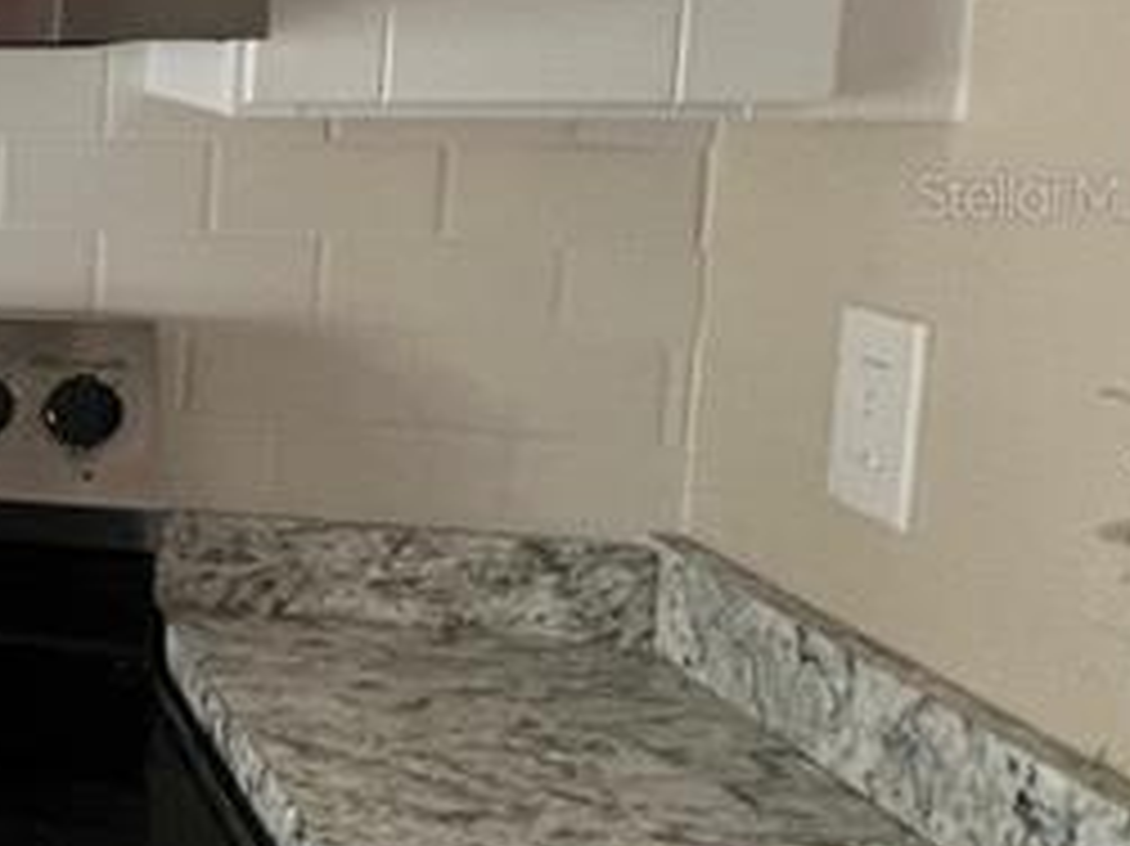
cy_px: 194
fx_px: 1729
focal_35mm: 53
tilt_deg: -5.6
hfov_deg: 19.6
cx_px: -1116
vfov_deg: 27.1
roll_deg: +0.1
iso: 160
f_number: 1.8
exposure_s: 1/99
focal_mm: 1.57
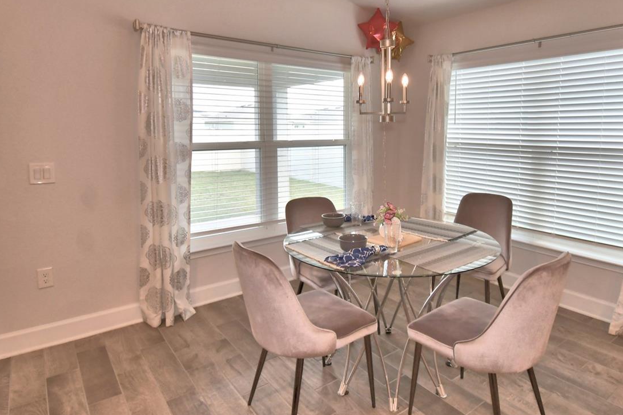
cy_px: 162
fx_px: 381
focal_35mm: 22
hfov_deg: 78.1
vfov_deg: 56.7
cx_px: 359
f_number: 4.5
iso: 200
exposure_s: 1/50
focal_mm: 10
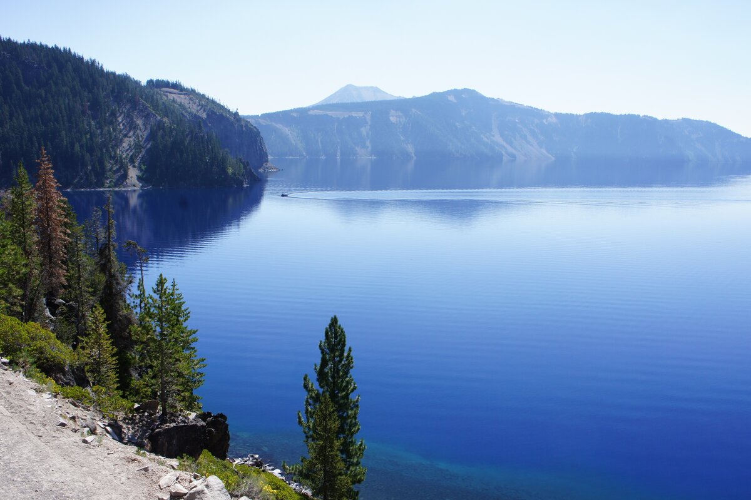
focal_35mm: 30
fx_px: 626
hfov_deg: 62.0
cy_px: 250
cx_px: 376
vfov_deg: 43.6
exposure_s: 1/200
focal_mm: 20
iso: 200
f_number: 11
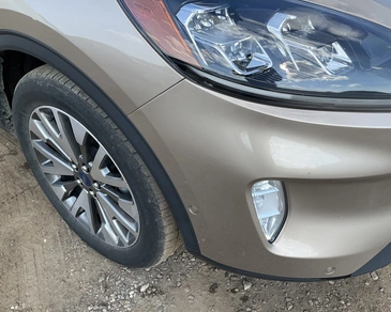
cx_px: 212
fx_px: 359
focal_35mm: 31
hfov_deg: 57.1
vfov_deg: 47.1
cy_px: 155
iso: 25
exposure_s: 1/580
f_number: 1.8
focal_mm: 3
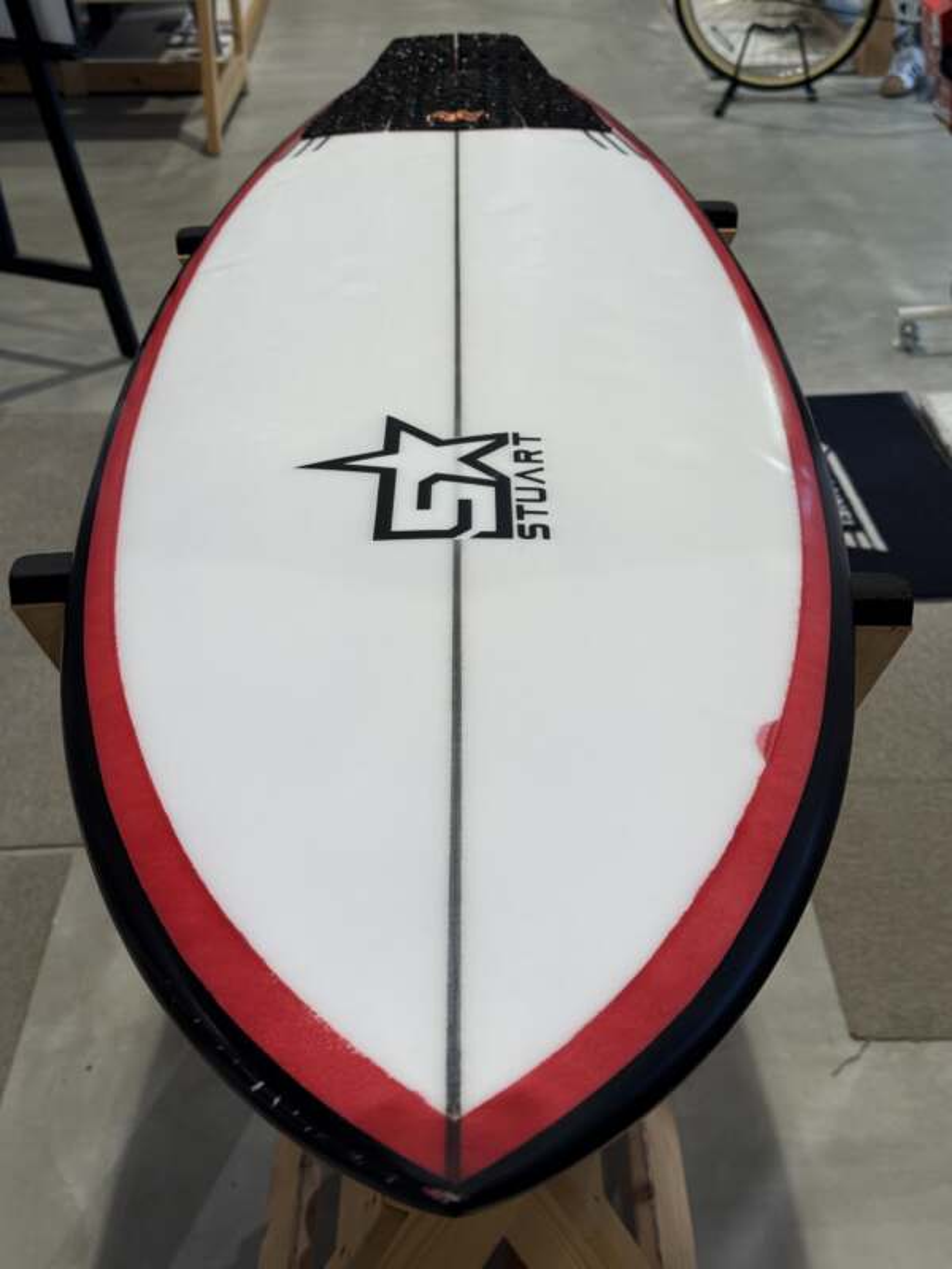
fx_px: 1760
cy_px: 634
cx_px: 476
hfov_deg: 30.3
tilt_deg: -28.6
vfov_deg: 39.7
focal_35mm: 48
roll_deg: +1.1
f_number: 1.78
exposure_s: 1/194
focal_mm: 6.76
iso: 50
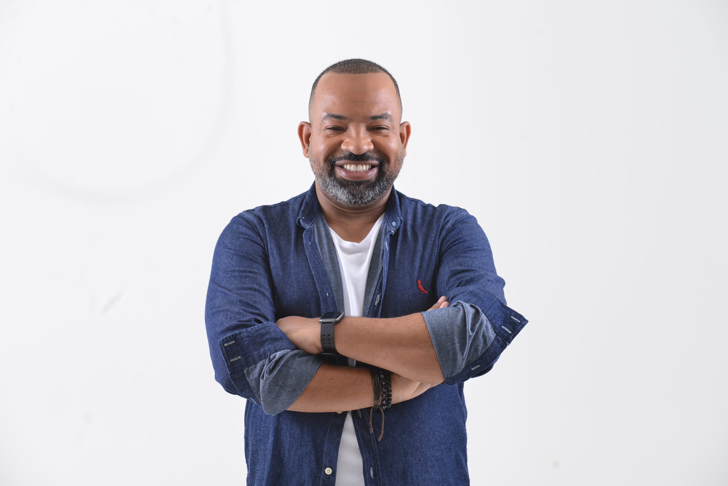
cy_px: 243
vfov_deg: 11.4
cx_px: 364
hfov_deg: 17.1
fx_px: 2427
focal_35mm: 120
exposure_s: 1/125
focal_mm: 120
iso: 100
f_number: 7.1
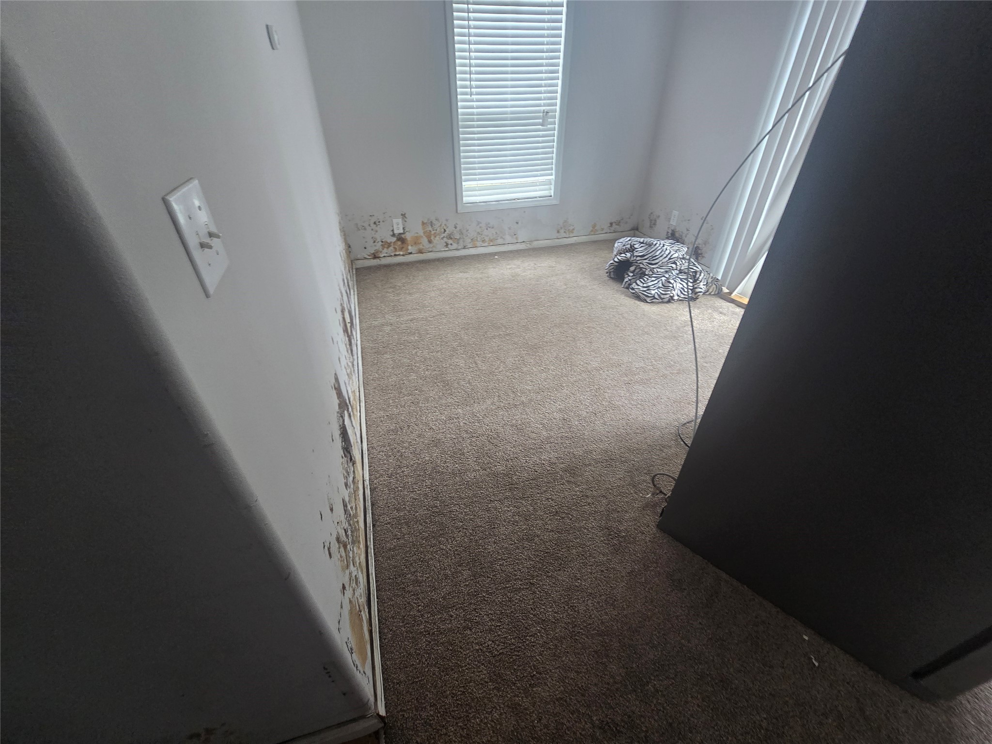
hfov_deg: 106.2
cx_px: 496
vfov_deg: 89.9
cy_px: 372
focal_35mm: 13
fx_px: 373
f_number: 2.2
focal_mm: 2.2
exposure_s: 1/60
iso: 160
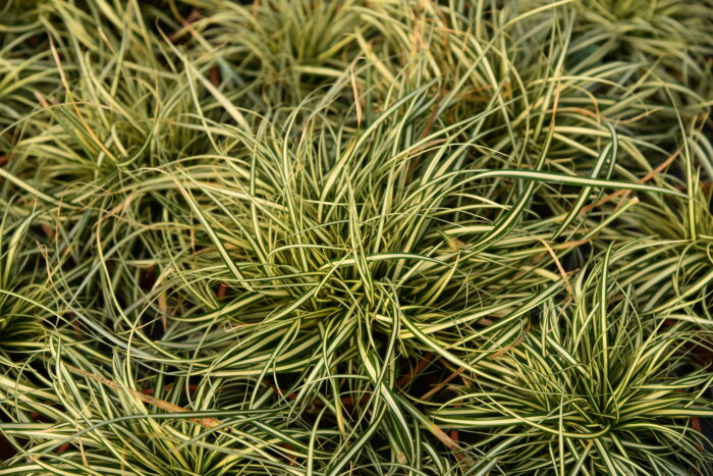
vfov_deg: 17.5
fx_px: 1545
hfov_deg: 26.0
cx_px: 356
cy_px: 238
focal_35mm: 78
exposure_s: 1/160
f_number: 5
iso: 100
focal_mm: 78
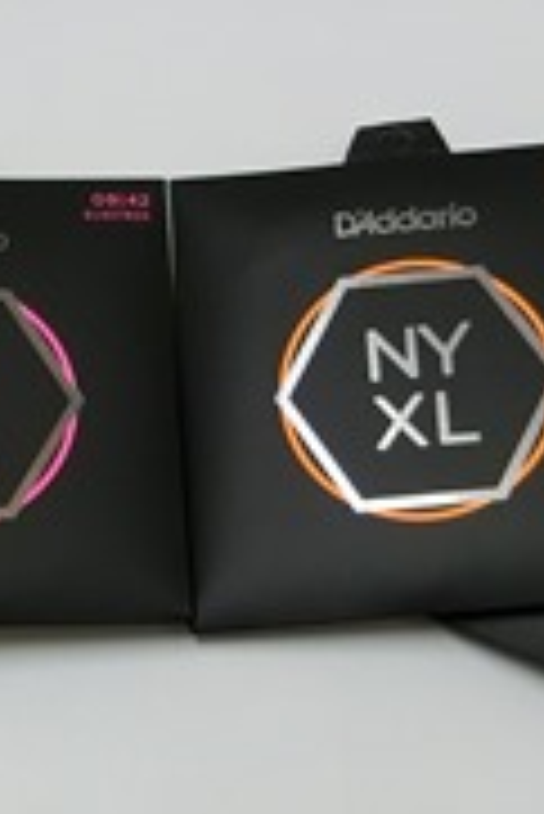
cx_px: 164
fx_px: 2036
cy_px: 441
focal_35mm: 90
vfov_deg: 22.6
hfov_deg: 15.2
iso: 160
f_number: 3.9
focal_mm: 6
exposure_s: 1/30
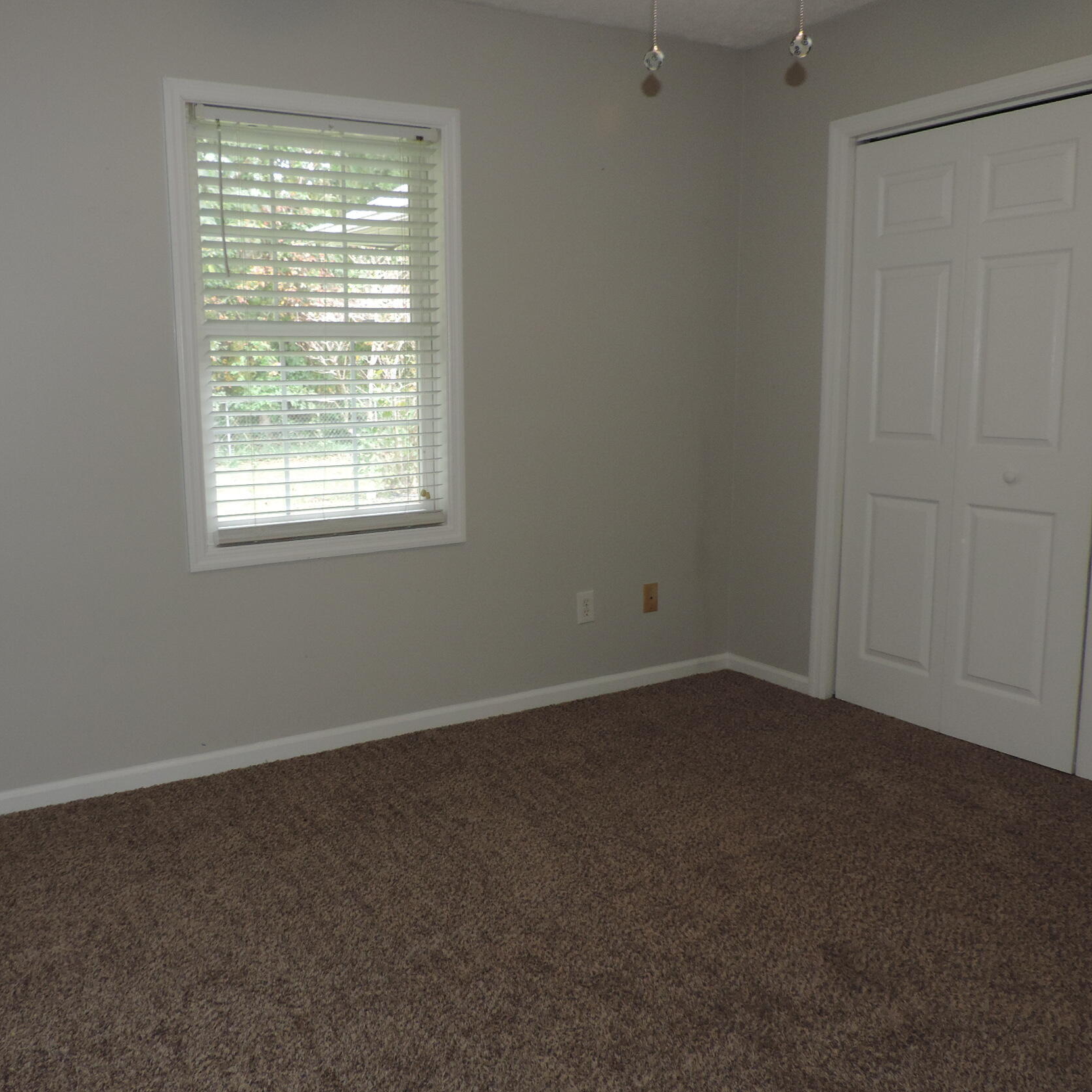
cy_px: 534
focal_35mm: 29
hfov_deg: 55.2
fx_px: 1035
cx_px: 440
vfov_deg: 55.6
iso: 200
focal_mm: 4.3
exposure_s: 1/30
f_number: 3
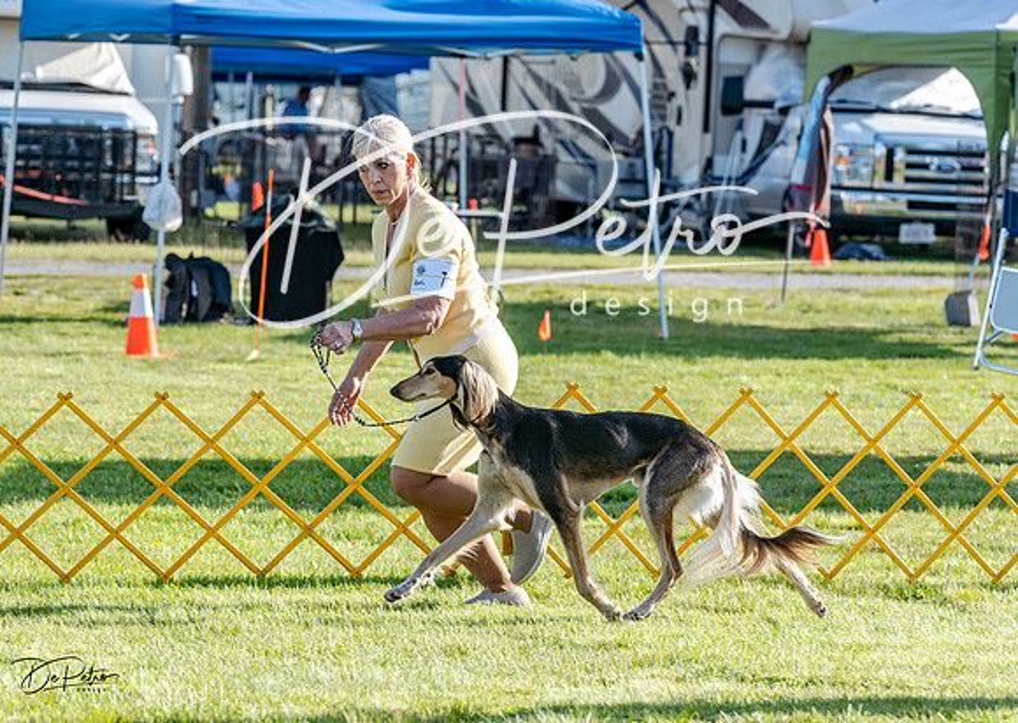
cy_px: 321
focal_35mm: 204
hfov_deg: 9.9
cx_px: 495
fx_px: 5884
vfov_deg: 7.0
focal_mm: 156
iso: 640
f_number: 6.3
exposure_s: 1/1250
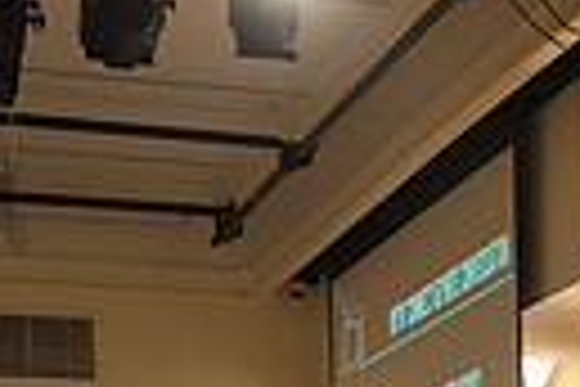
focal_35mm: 144
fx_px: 2320
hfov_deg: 13.4
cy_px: 826
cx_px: 868
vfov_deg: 8.9
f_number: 4
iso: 2500
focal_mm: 32
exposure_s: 1/200
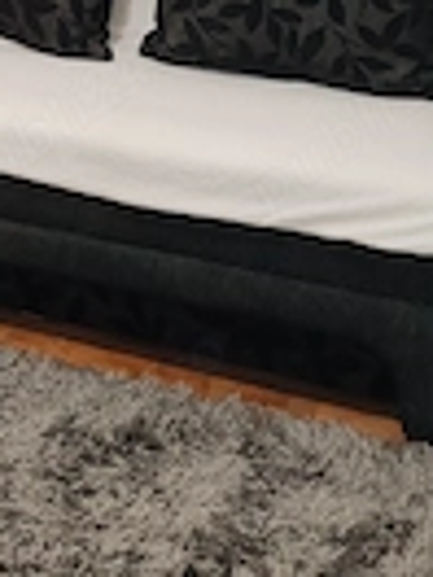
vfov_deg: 21.7
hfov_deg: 17.3
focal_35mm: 82
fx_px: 1368
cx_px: -70
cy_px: -157
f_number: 1.9
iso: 1600
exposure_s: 1/50
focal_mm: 6.12
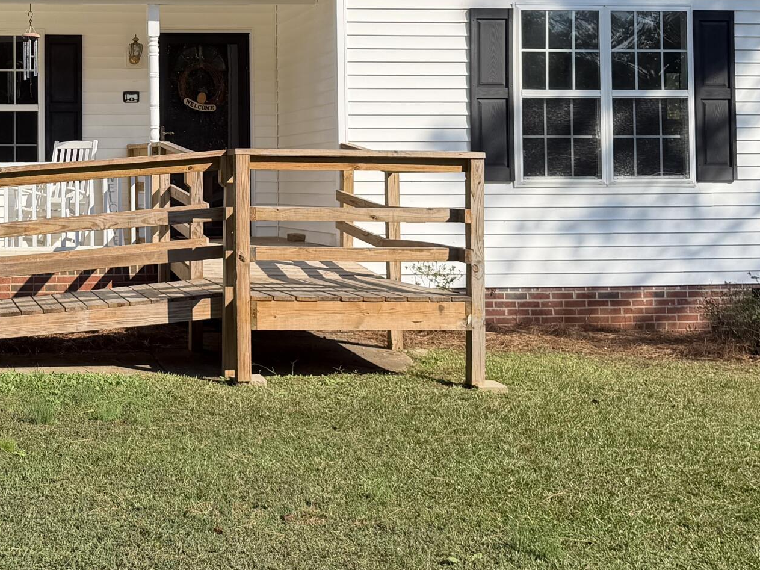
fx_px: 1251
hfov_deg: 32.2
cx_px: 85
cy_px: 143
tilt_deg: +1.4
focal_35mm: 57
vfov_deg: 25.4
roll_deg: +0.8
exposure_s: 1/4405
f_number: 1.78
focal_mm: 6.76
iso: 80
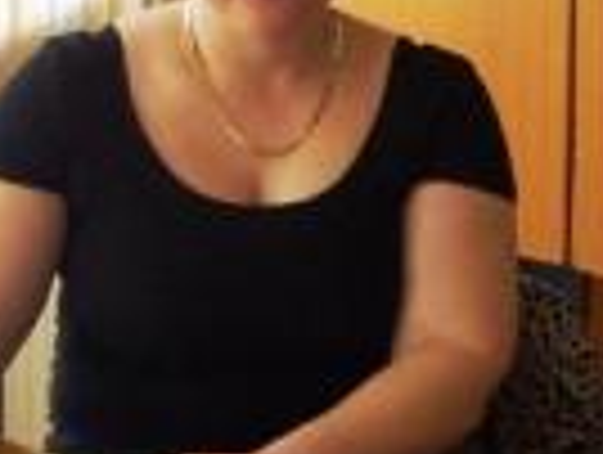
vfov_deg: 12.6
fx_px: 2042
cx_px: 320
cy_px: 13
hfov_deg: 16.8
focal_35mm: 117
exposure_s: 1/200
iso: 100
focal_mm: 5.8
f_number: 2.8
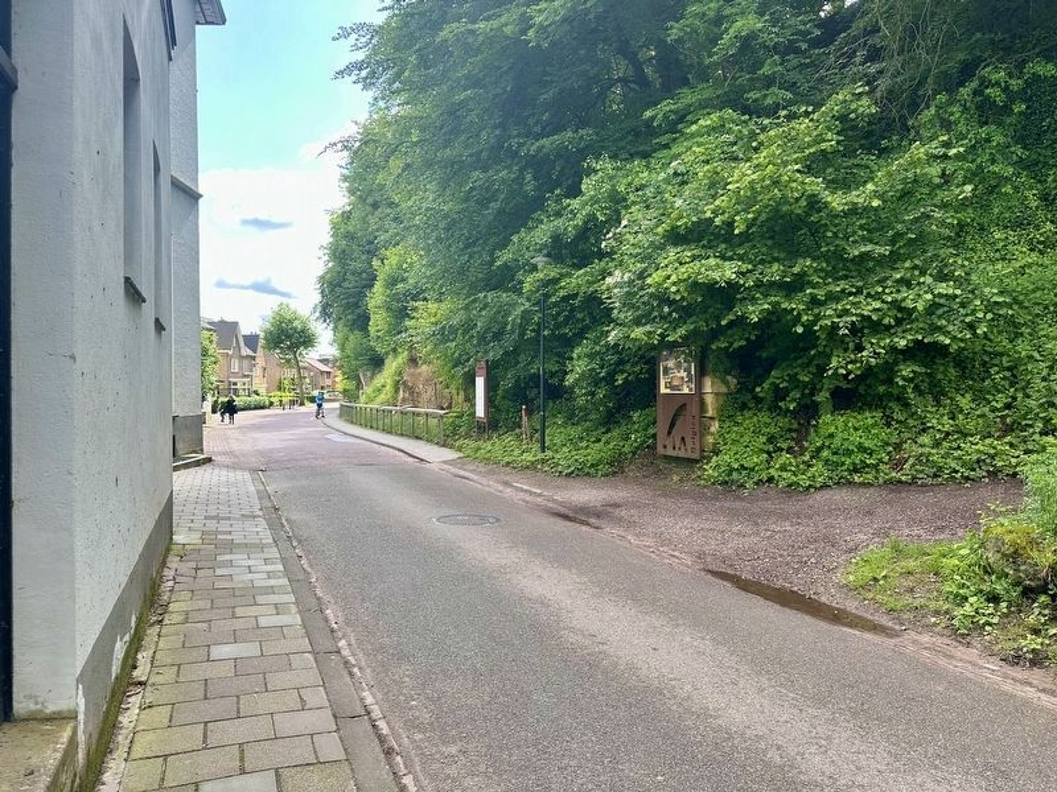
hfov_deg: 71.6
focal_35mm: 24
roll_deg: +0.8
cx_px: 528
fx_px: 733
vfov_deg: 56.8
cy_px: 396
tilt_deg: -1.2
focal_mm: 6.86
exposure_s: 1/642
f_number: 1.78
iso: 80
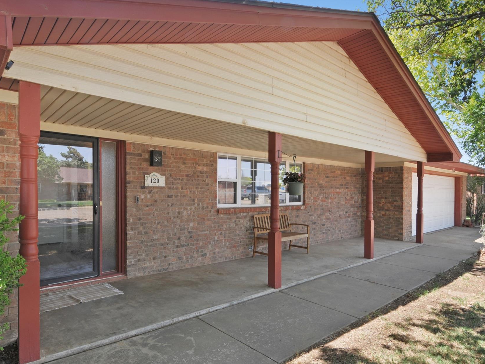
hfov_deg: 82.9
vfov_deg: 67.0
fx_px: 275
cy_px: 171
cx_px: 236
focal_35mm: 20
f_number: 16
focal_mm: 11
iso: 200
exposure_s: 1/125
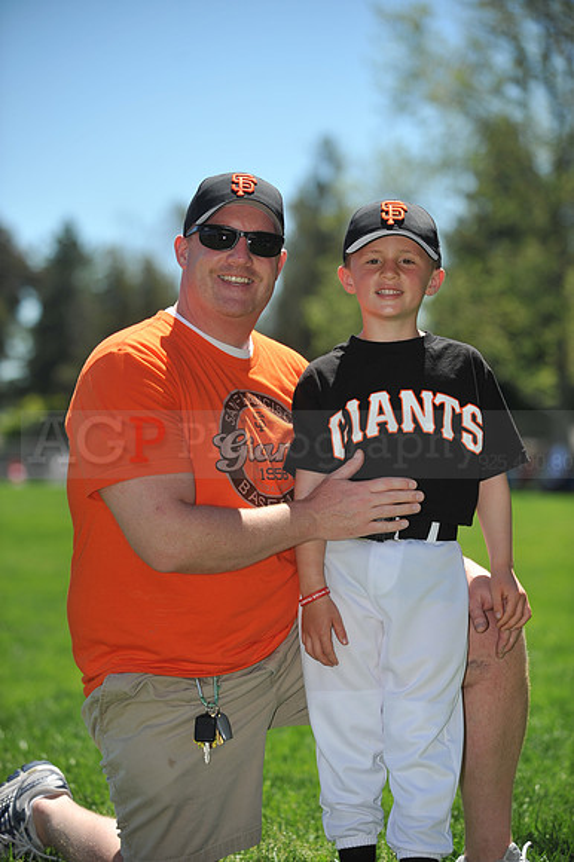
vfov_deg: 18.3
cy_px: 431
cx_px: 287
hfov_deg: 12.2
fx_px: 2682
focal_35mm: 112
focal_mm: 112
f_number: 4
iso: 200
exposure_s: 1/2000
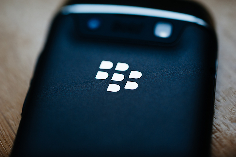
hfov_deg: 43.6
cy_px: 78
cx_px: 118
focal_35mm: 45
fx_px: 295
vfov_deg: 29.8
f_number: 4
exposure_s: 1/800
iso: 250
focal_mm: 45
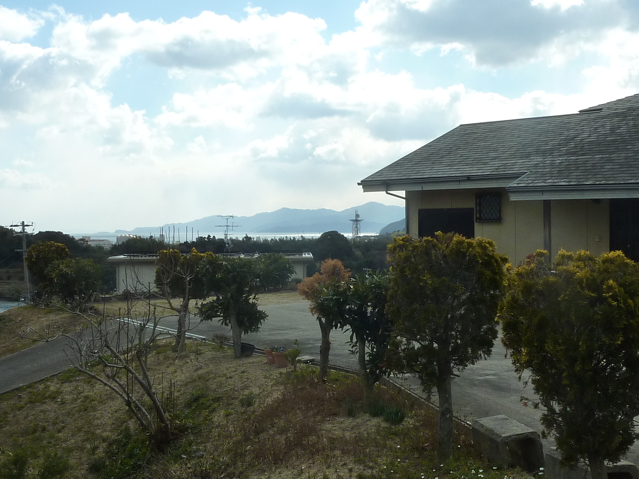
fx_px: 886
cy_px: 240
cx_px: 320
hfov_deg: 39.7
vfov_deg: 30.3
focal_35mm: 48
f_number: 5.6
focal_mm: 4.4
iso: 125
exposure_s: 1/400
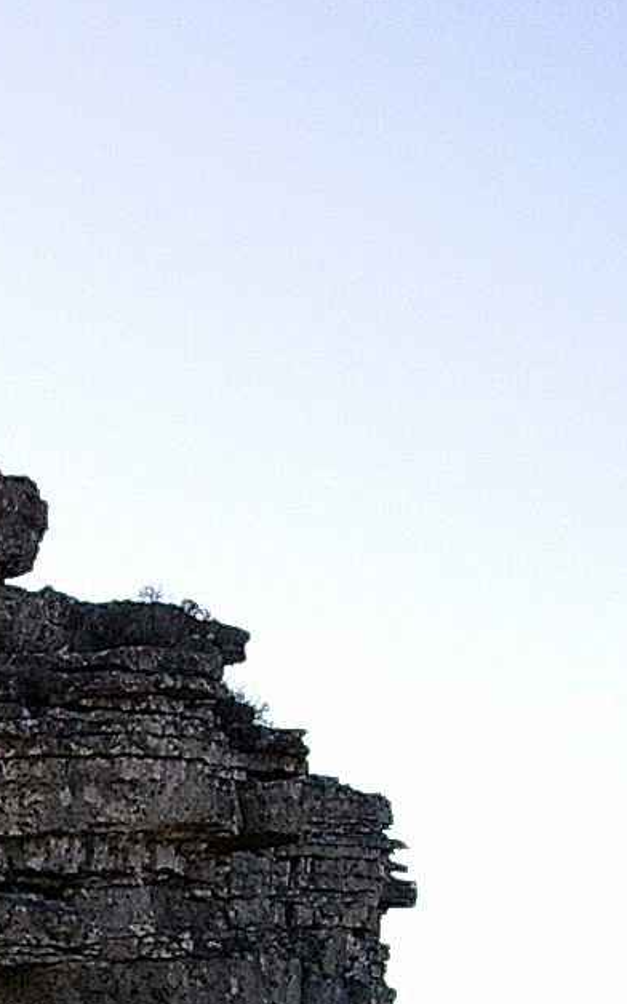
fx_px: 2737
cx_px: -162
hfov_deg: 12.7
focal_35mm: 100
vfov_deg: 19.9
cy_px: 1090
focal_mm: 5.6
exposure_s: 1/512
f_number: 2.7
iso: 70
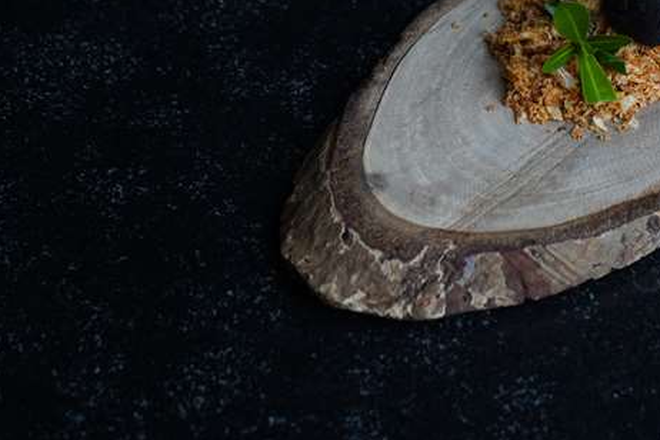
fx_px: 1907
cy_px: 63
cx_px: 634
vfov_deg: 13.1
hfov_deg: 19.2
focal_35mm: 104
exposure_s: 1/160
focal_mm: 47
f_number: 4.5
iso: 640
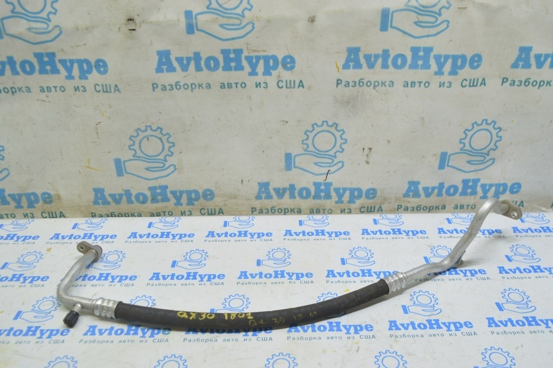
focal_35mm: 32
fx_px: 483
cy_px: 184
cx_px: 276
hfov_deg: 59.5
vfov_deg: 41.6
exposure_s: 1/20
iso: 400
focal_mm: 21
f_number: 5.6
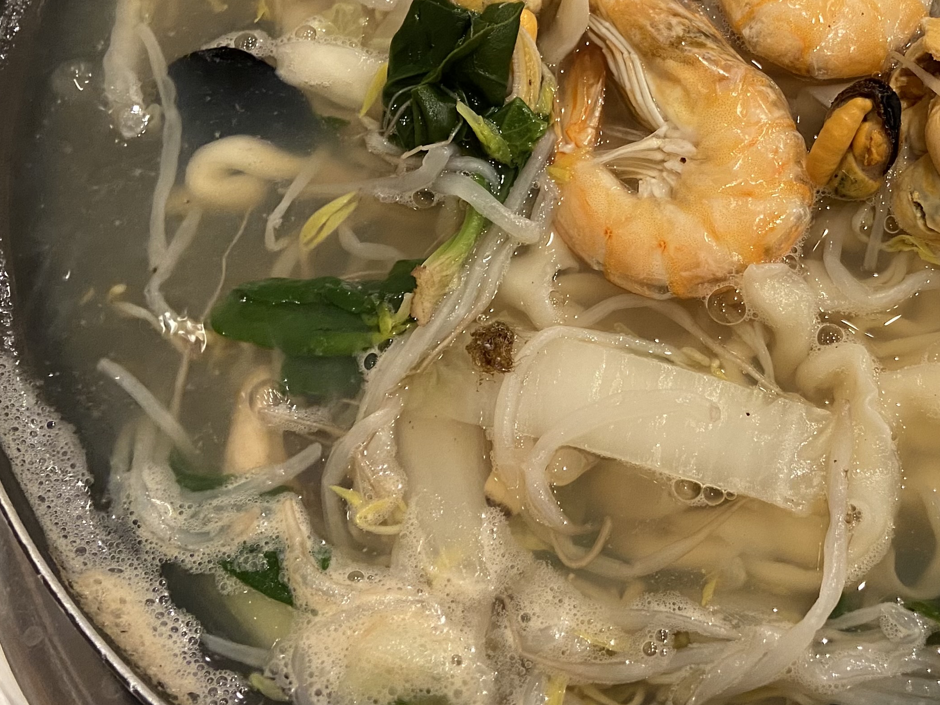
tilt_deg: -64.4
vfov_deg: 28.8
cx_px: 776
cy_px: 194
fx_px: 1358
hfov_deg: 36.6
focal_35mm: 50
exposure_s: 1/60
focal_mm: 4.25
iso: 200
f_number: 1.8
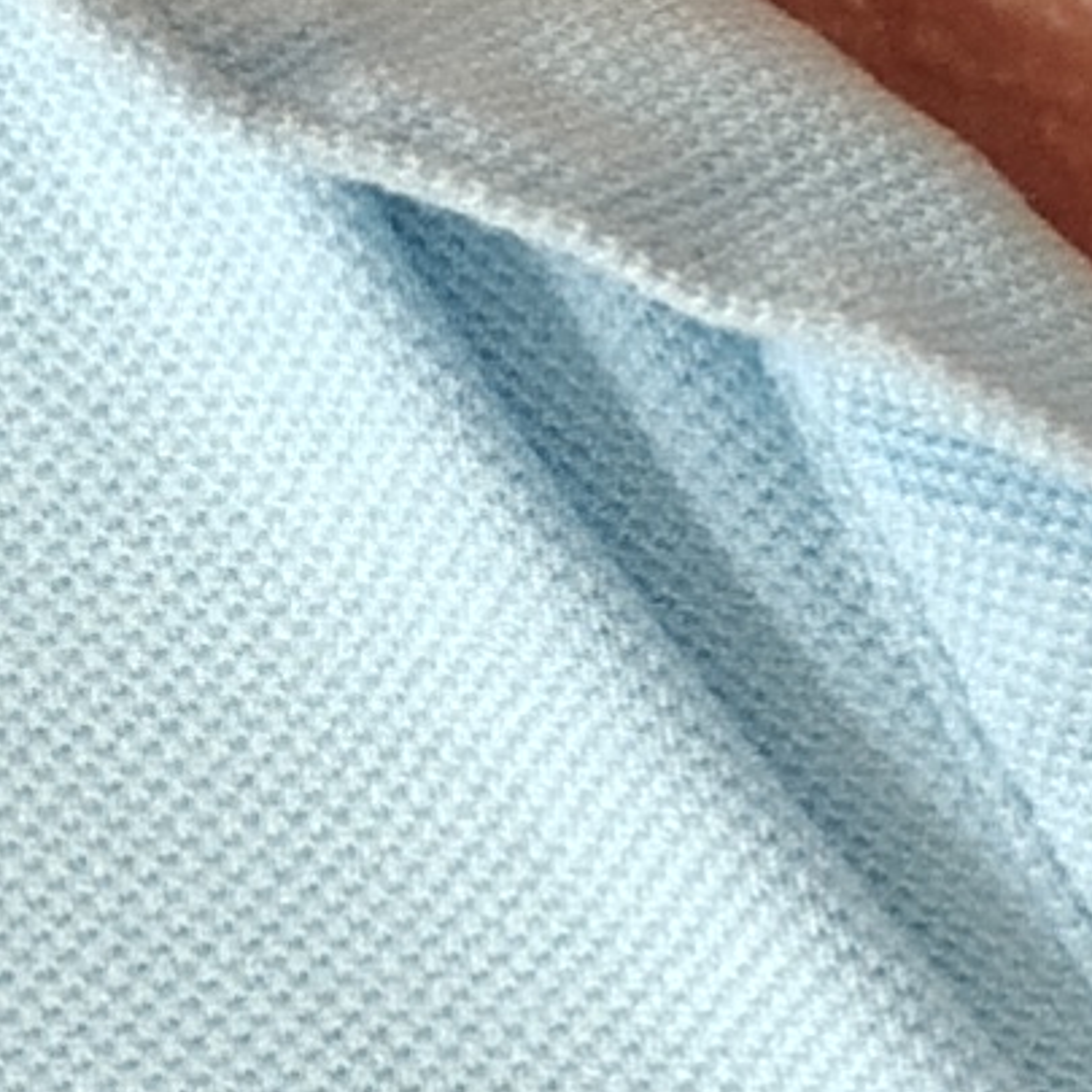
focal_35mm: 625
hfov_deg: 2.8
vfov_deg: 2.7
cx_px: 1273
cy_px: -3554
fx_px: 22306
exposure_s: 1/25
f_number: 2.55
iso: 1141
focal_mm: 13.3
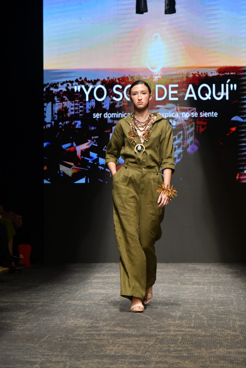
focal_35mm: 120
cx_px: 123
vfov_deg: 17.1
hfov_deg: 11.4
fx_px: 1230
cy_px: 184
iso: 2500
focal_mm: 120
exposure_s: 1/320
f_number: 5.6
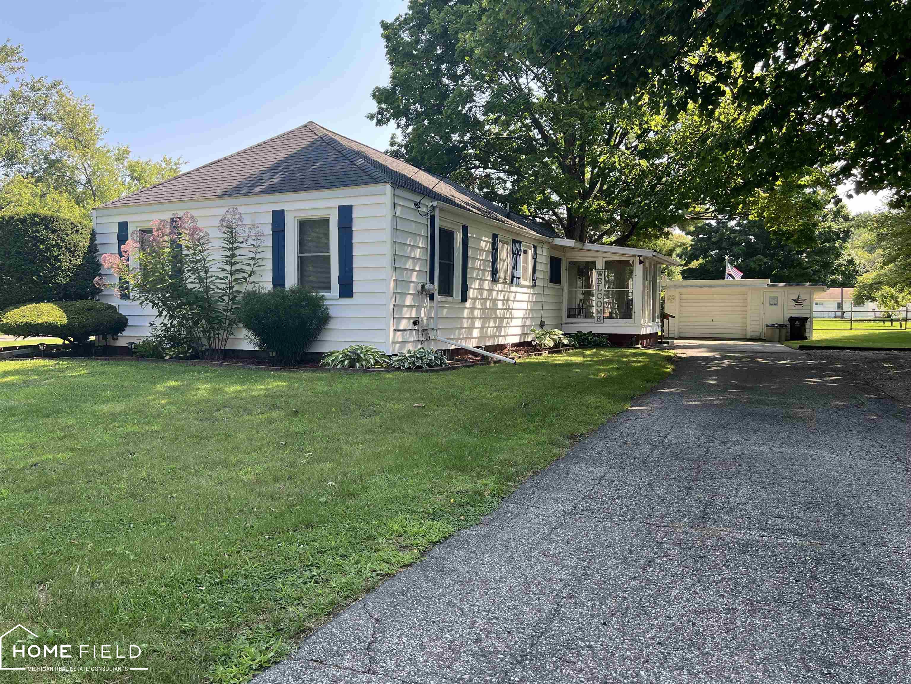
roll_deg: +0.3
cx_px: 456
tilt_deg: -2.7
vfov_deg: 53.1
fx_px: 684
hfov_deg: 67.3
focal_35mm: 26
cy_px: 342
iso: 50
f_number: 1.5
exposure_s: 1/581
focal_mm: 5.7
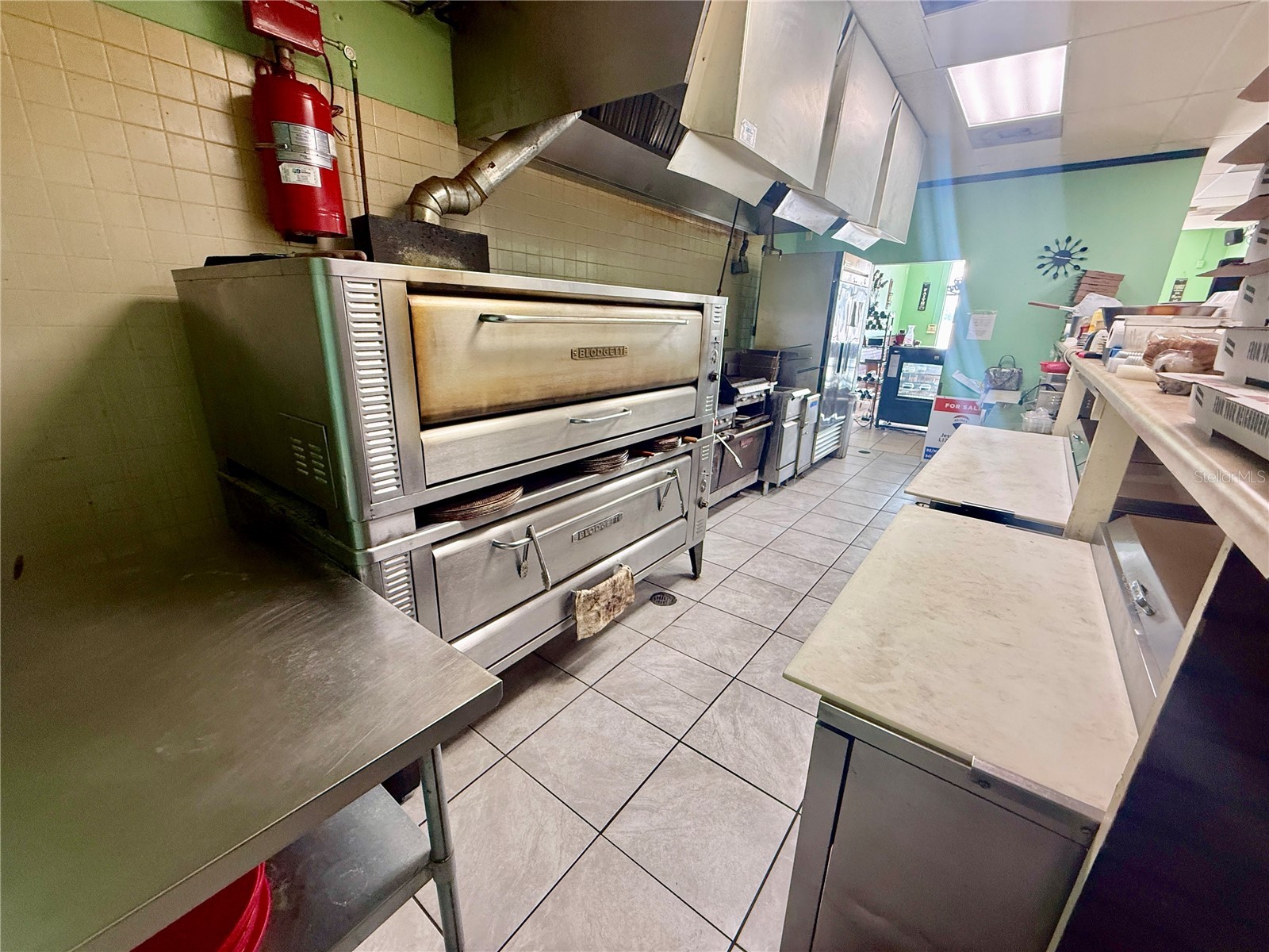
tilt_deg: -17.2
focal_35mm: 14
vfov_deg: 85.7
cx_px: 634
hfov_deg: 102.1
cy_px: 476
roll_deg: -0.6
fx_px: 513
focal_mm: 2.22
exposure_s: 1/60
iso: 200
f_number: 2.2
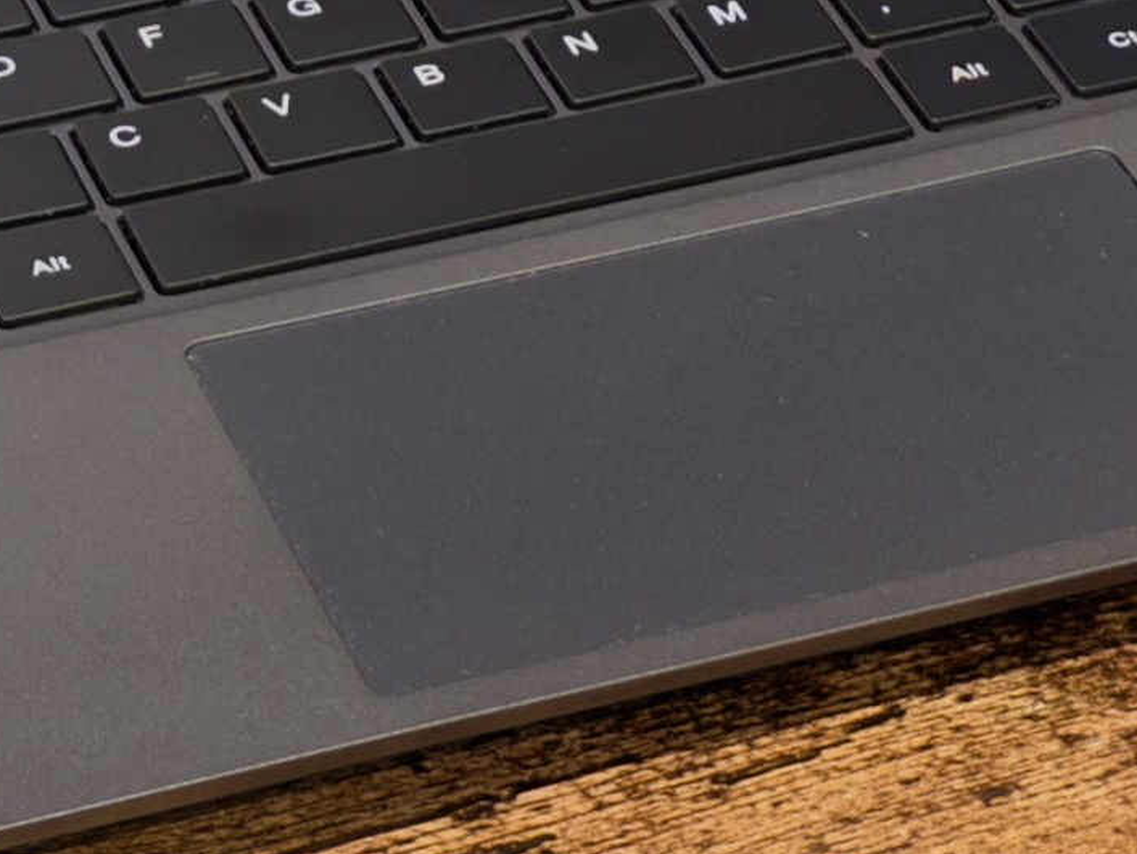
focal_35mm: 174
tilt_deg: -27.9
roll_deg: +0.1
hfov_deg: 11.3
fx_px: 5717
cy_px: -544
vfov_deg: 8.3
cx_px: 390
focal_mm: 6.76
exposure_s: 1/40
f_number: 1.78
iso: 320
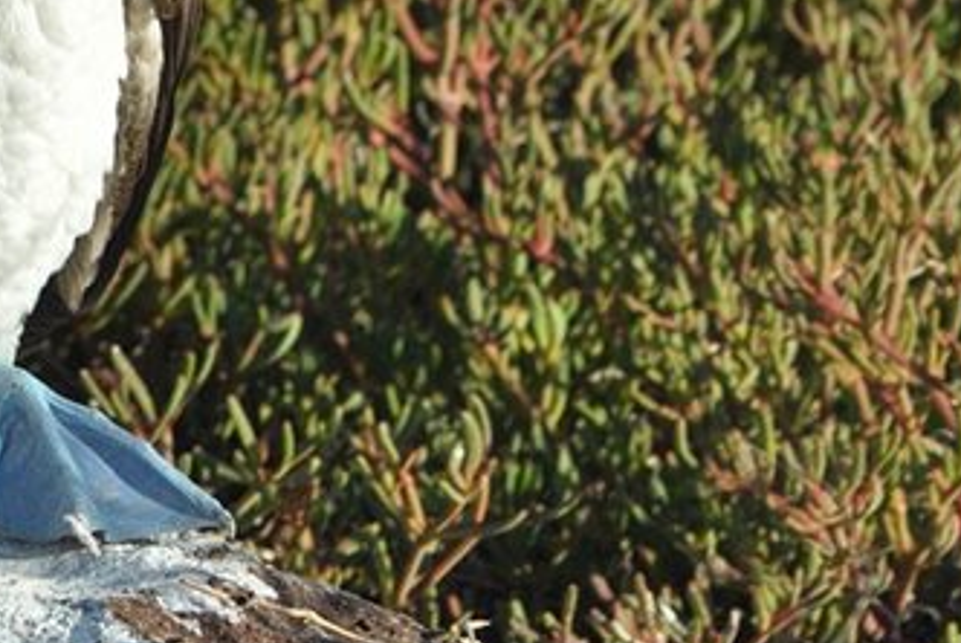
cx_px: -156
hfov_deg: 4.8
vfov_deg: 3.2
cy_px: -26
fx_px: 11391
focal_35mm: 426
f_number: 9
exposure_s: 1/1250
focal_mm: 105
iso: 640
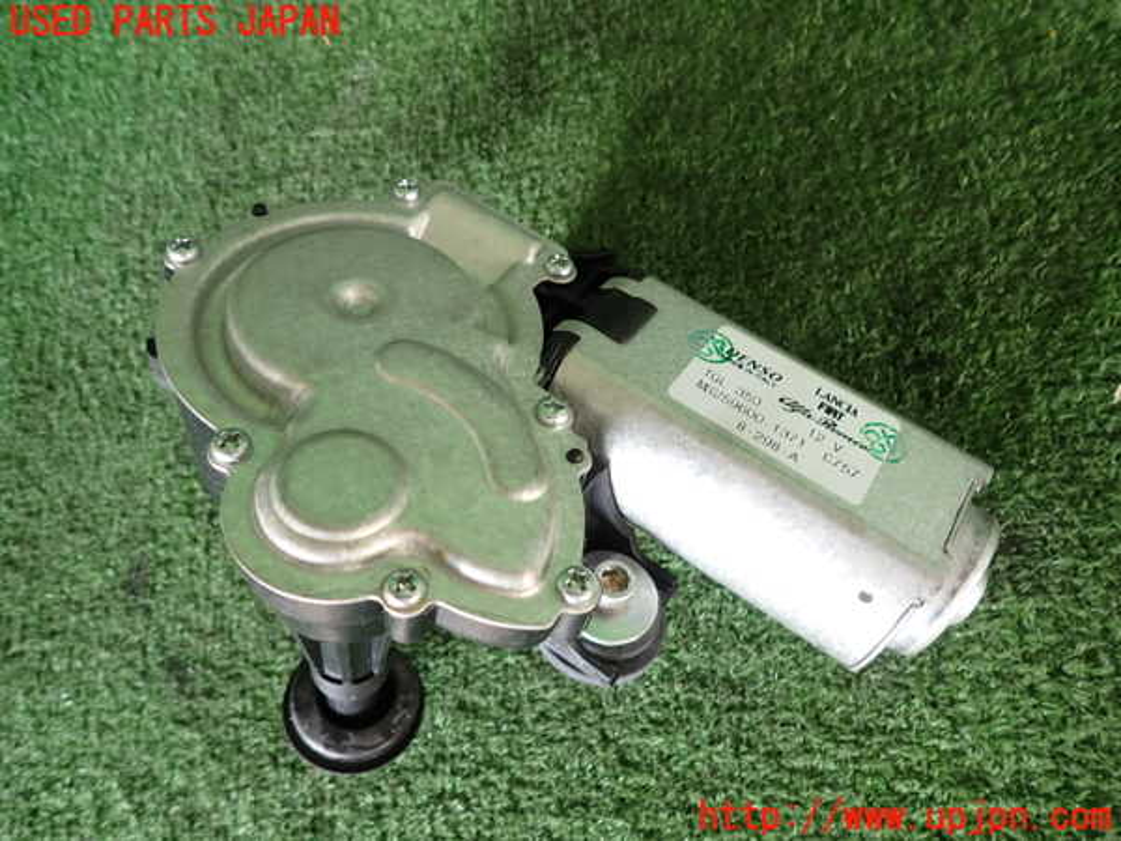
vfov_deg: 54.9
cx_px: 560
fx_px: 810
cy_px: 420
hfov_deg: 69.4
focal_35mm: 25
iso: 125
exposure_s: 1/60
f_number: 2
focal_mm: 4.5
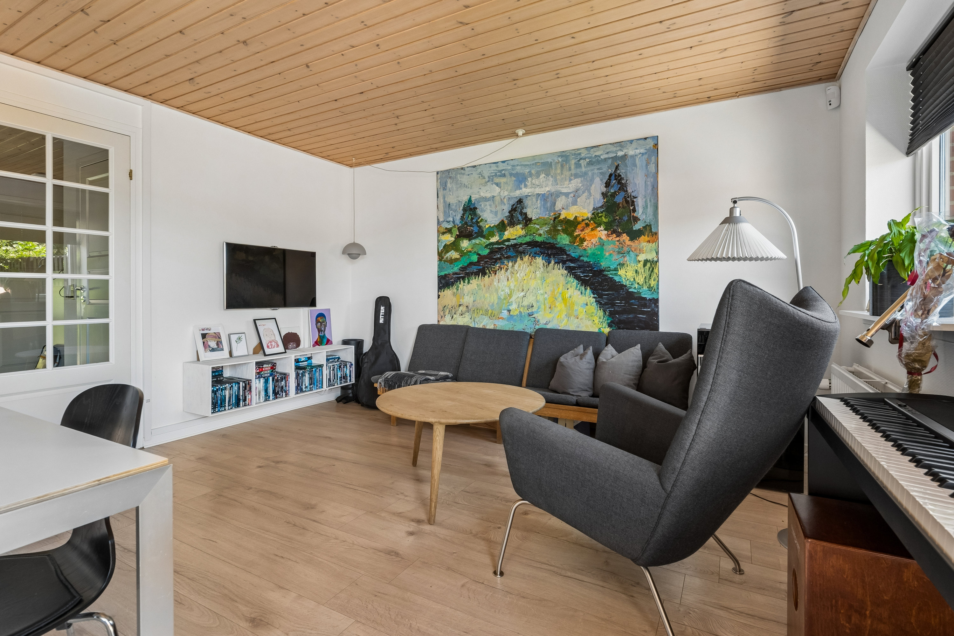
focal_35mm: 18
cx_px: 477
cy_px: 318
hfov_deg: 90.0
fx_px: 477
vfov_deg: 67.4
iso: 400
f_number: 8
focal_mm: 12
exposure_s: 1/13
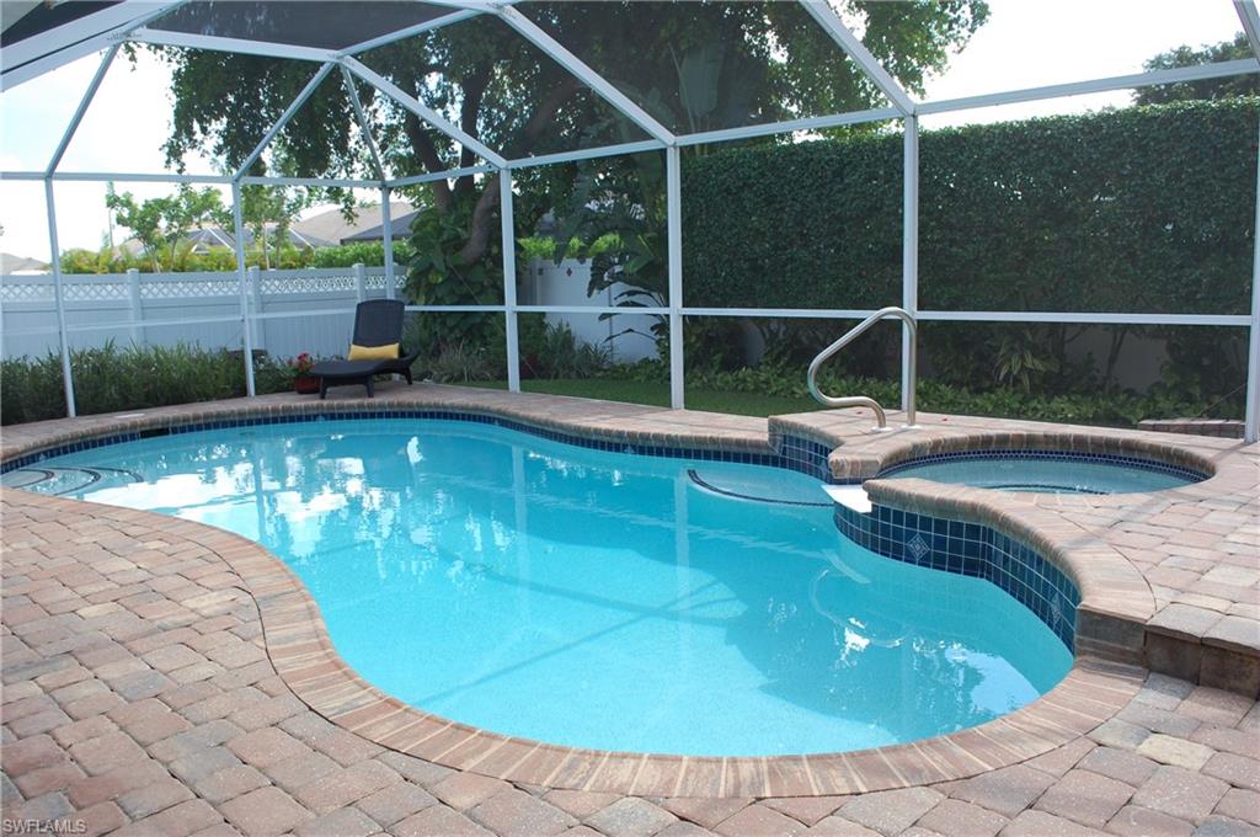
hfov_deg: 62.0
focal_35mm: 30
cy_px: 418
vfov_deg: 43.5
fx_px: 1049
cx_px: 630
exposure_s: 1/160
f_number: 6.3
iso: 200
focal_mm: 20
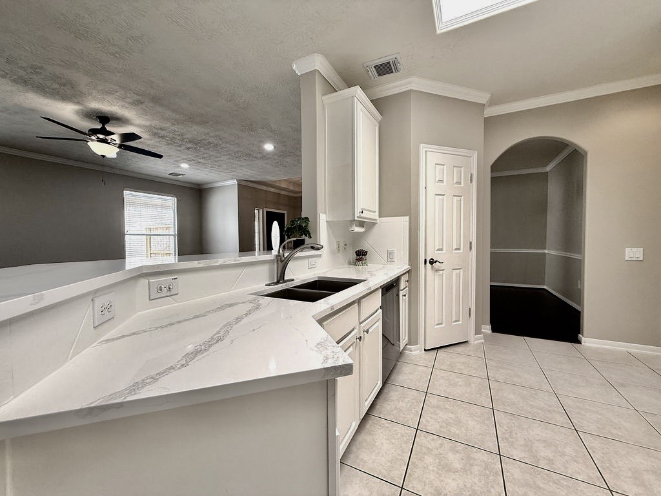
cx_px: 330
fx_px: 267
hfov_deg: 102.1
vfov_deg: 85.7
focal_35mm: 14
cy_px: 248
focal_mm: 2.22
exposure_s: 1/120
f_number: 2.2
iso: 64
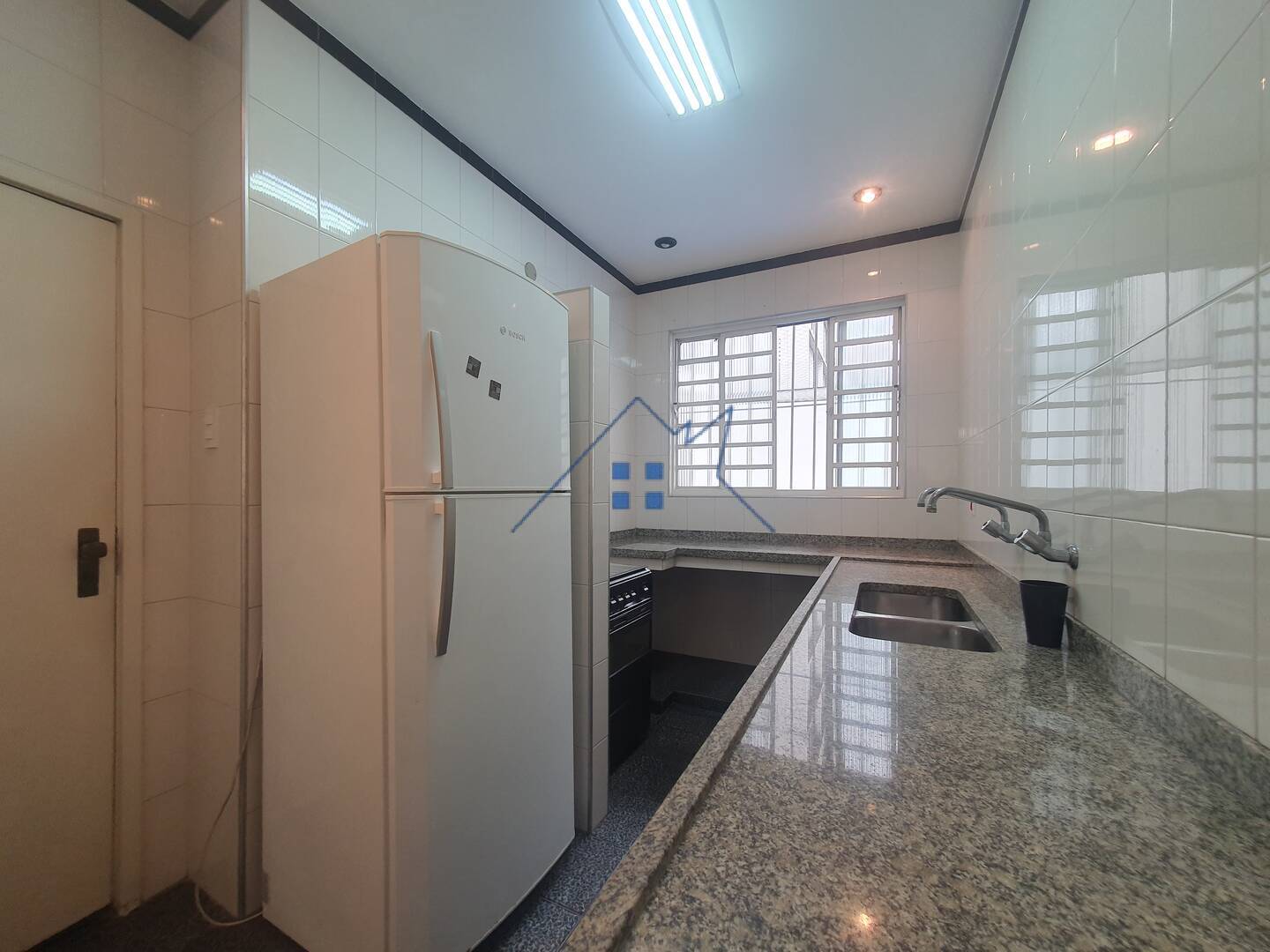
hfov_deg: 106.2
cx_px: 635
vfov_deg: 89.9
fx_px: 477
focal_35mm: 13
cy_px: 476
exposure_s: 1/60
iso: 80
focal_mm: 1.8
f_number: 2.2
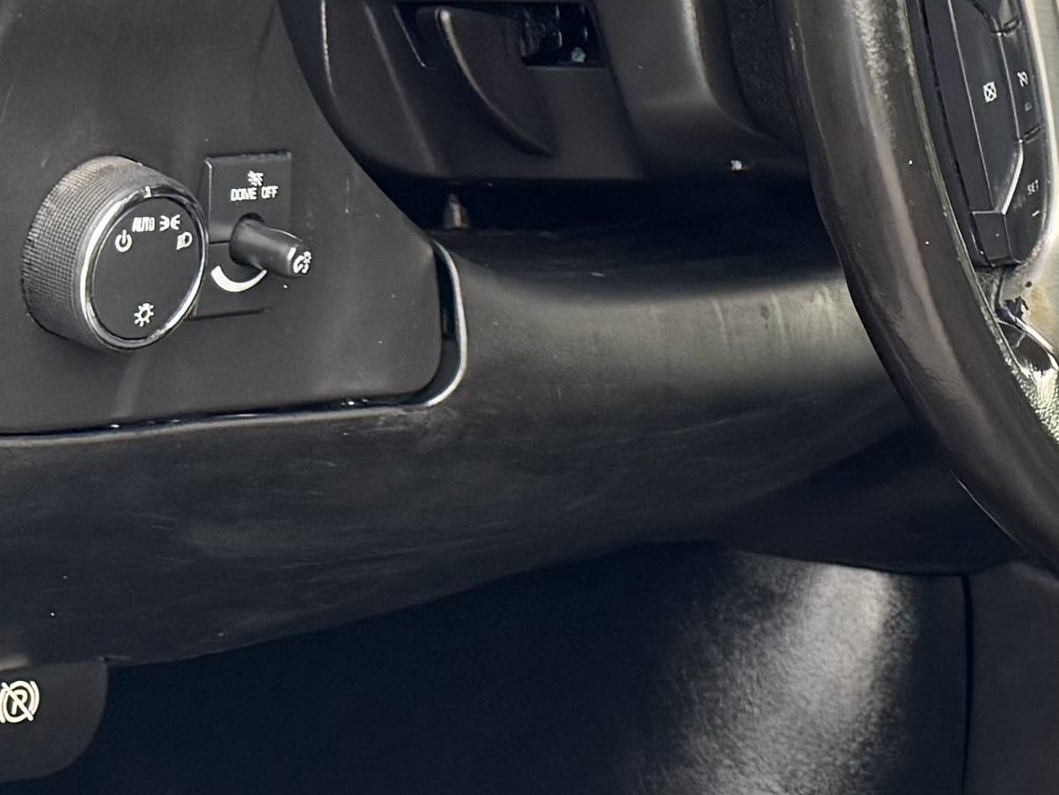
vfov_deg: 12.0
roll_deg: -22.2
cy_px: 962
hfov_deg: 14.6
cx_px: 1806
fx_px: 3702
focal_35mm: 121
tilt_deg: -23.2
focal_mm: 6.76
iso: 160
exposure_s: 1/121
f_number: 1.78
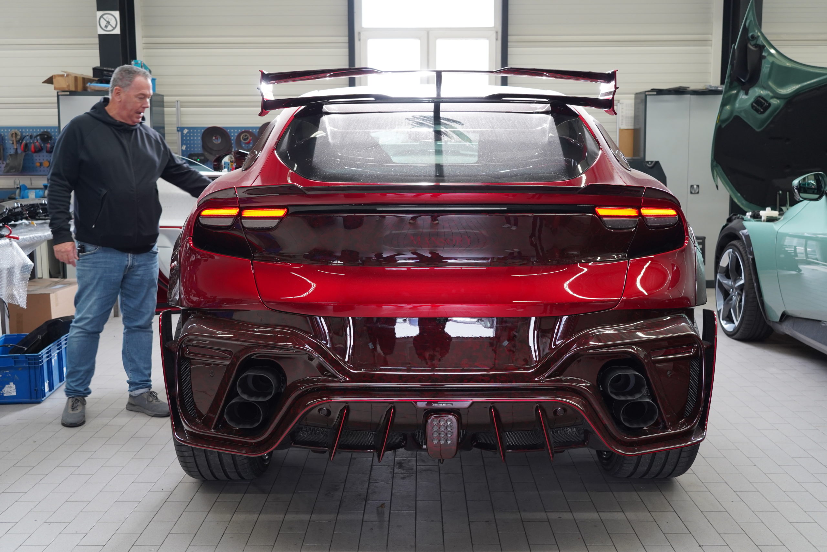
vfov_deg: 35.1
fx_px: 873
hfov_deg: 50.7
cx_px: 414
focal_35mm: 38
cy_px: 276
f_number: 5.6
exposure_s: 1/40
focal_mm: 38
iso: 1000
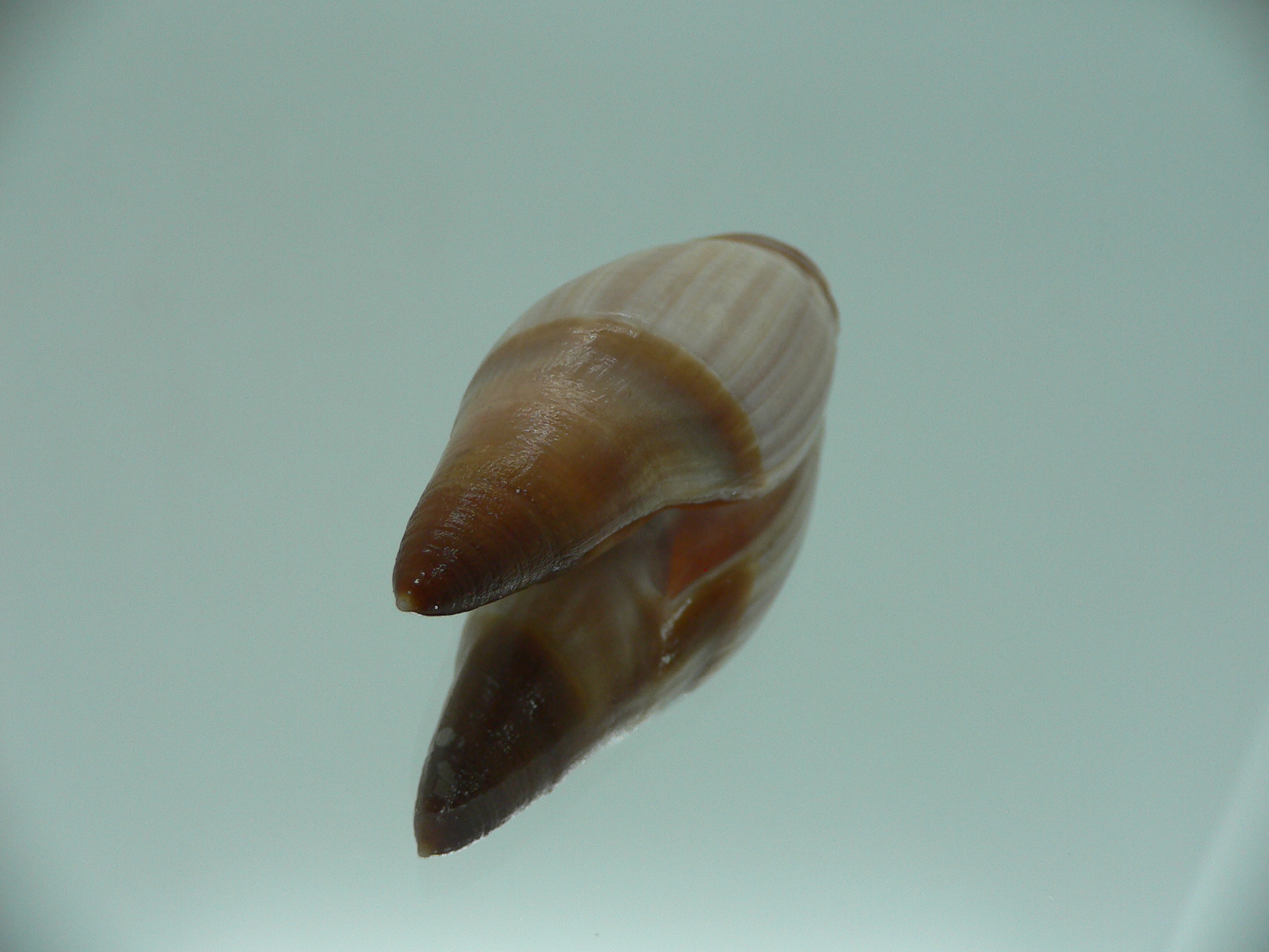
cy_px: 476
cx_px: 634
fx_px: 1283
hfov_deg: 52.6
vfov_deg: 40.7
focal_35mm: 35
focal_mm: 4.6
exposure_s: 1/60
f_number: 2.8
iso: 80
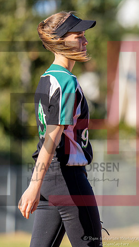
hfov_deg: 2.3
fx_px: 3473
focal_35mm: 530
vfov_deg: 4.1
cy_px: 113
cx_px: 188
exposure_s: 1/2500
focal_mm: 200
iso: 160
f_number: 2.8
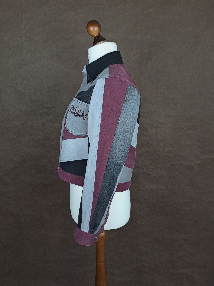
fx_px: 231
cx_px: 102
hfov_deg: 49.7
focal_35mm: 28
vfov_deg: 63.4
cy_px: 134
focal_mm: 4.65
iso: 80
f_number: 1.8
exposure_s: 1/50
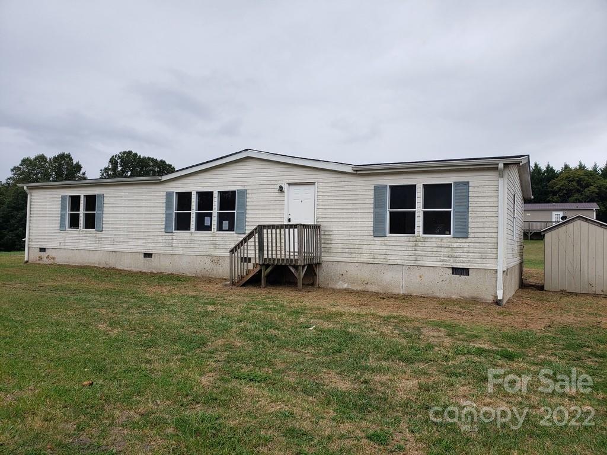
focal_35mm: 26
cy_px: 228
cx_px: 304
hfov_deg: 67.3
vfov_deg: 53.1
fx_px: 456
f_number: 2.4
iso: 50
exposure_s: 1/399
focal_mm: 4.3
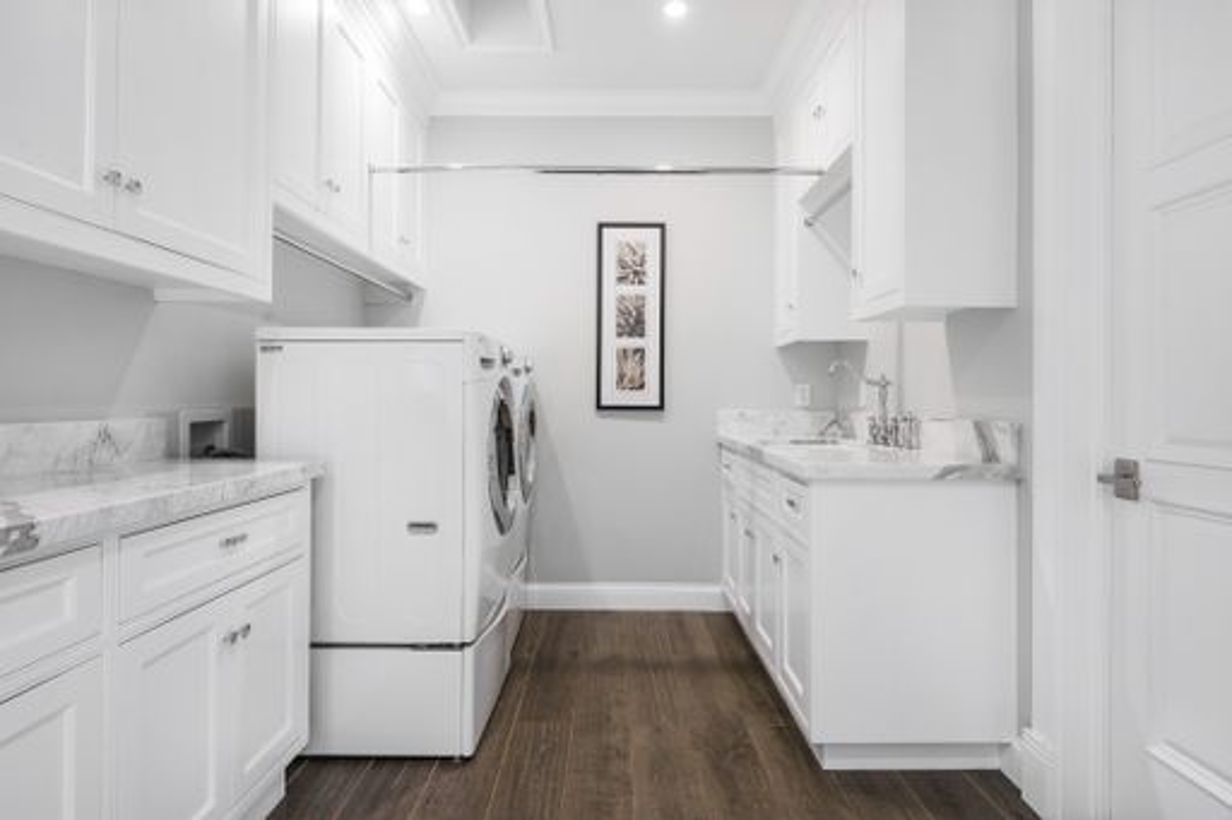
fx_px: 633
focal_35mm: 18
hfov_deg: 88.5
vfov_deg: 65.9
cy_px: 410
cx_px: 616
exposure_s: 1/3
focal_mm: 18.5
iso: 160
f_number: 8
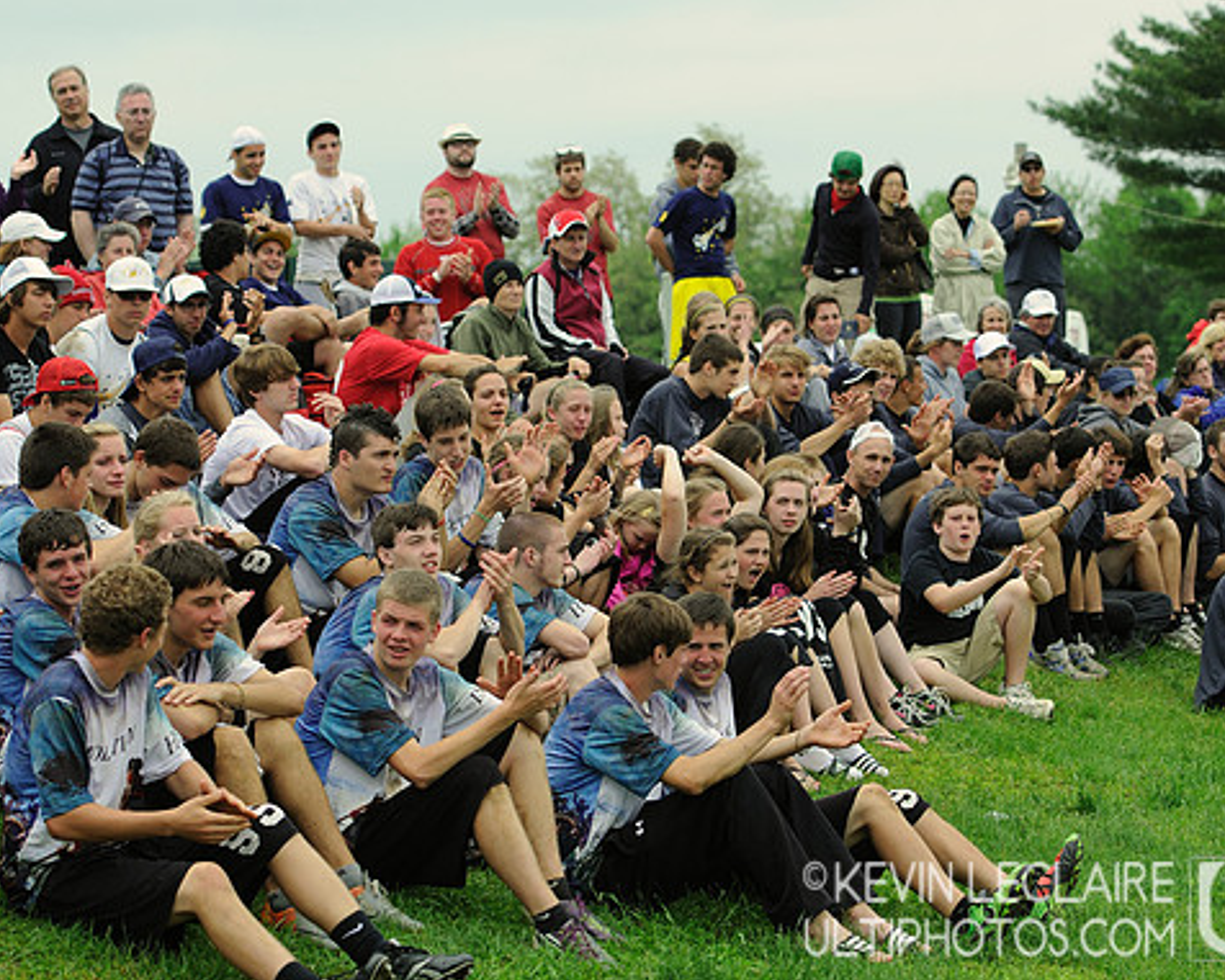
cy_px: 493
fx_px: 4352
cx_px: 633
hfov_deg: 16.0
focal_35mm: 120
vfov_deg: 12.9
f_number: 3.5
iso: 250
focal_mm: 70
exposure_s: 1/1250
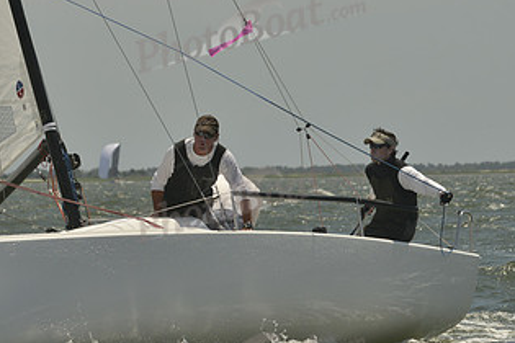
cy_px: 138
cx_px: 52
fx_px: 5536
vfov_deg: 3.6
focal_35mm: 387
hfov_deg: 5.3
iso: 280
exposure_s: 1/1250
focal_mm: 210
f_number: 11
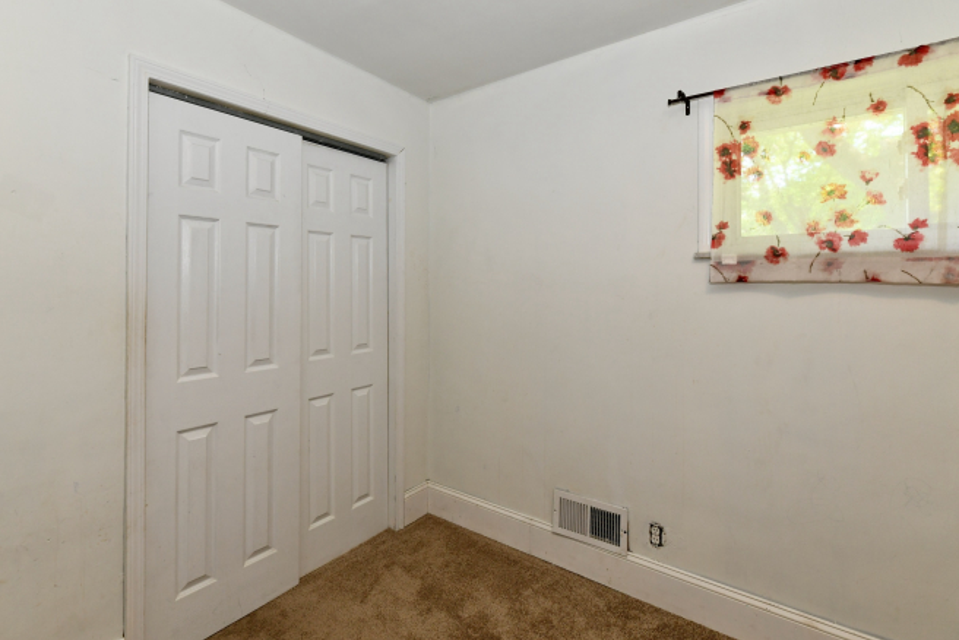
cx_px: 459
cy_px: 297
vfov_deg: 73.7
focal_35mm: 16
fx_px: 426
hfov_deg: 96.7
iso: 640
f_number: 6.3
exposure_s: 1/60
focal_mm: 14
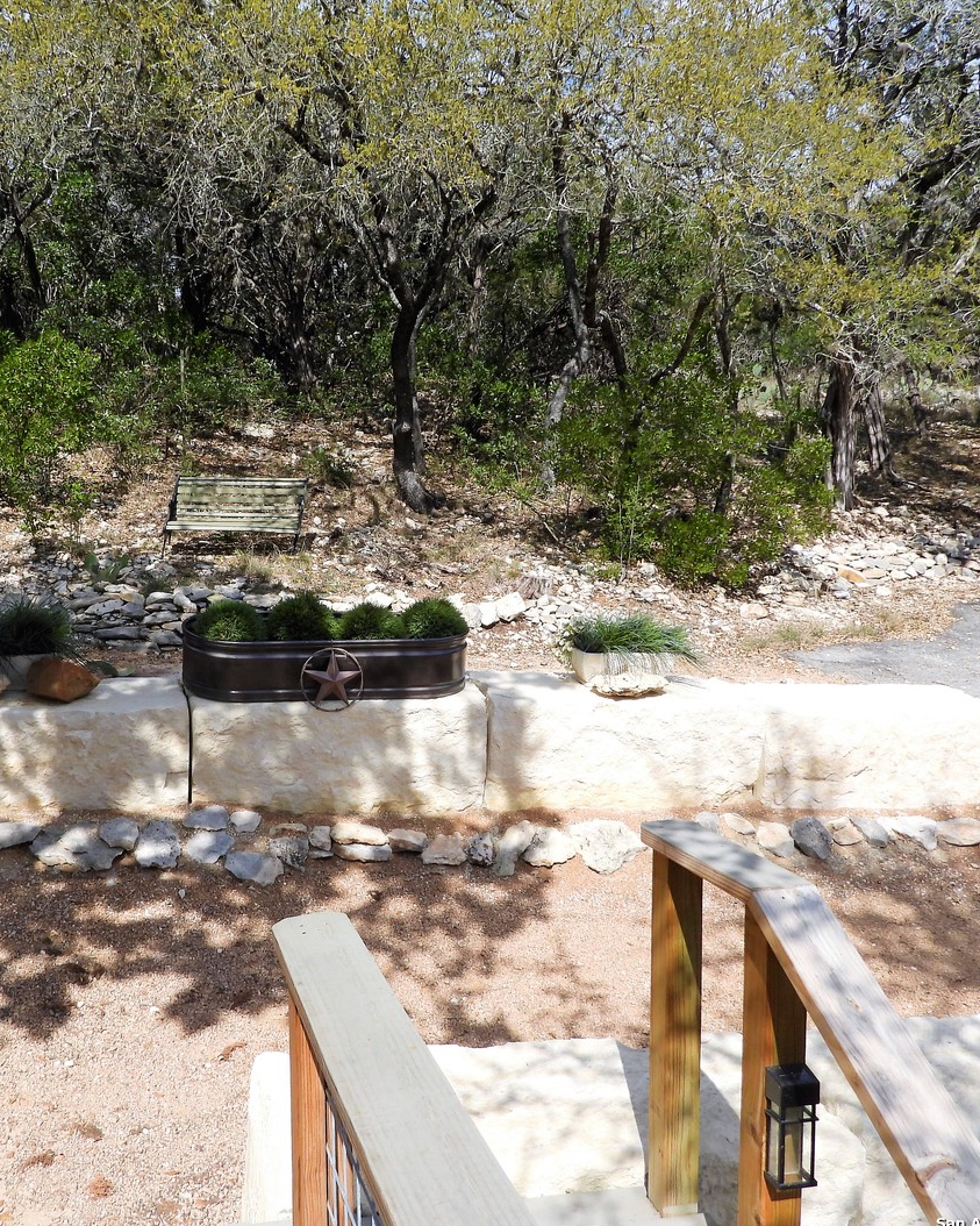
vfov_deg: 55.7
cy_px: 605
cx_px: 349
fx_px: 1160
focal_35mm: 32
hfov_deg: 45.3
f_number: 2.8
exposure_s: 1/1600
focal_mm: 4.3
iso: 100
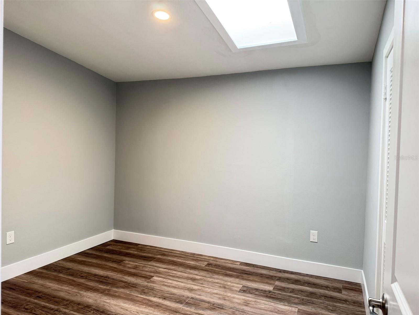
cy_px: 158
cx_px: 210
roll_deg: -1.4
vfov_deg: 56.8
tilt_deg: -1.5
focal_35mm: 24
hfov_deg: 71.6
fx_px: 291
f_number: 1.78
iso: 320
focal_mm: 6.76
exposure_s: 1/60
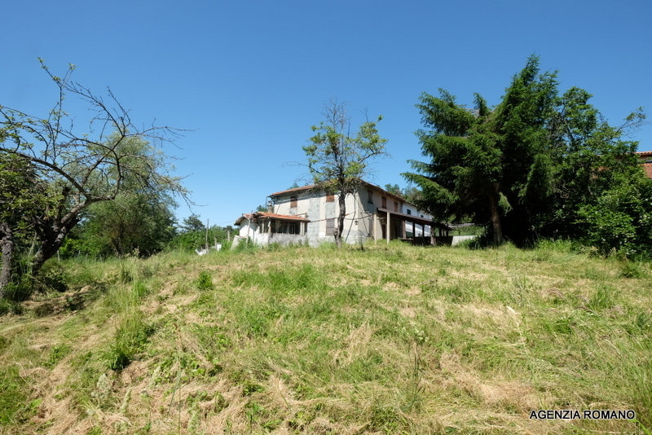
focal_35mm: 15
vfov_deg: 77.4
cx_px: 326
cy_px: 218
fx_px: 272
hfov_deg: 100.4
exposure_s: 1/400
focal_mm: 10
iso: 200
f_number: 6.4
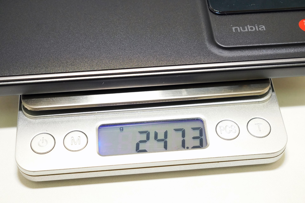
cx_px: 152
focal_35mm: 59
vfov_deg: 22.9
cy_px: 102
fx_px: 502
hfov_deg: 33.8
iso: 3200
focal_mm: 39.5
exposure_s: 1/60
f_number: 9
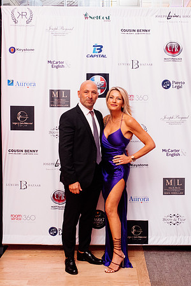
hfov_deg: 25.7
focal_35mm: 52
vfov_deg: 37.9
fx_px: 417
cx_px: 114
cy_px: 143
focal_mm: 35
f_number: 3.5
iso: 2000
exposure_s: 1/200
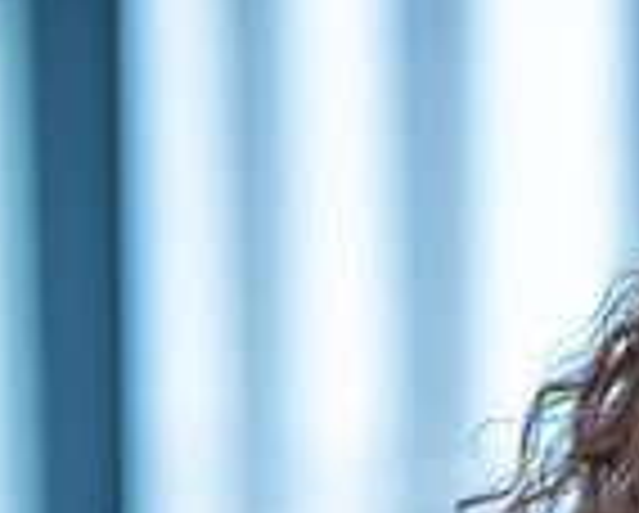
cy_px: 1004
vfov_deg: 6.0
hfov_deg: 7.6
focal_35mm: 253
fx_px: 4791
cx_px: 621
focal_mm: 85
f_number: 1.2
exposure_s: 1/320
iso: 320
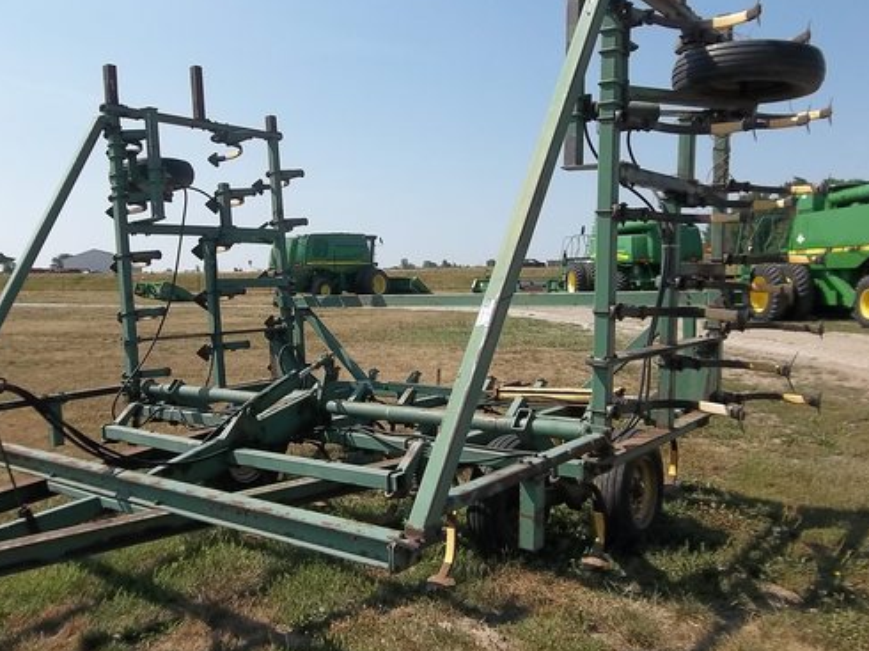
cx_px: 413
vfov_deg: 46.8
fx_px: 753
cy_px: 314
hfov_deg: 60.0
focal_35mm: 30
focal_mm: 4.9
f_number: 8.9
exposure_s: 1/200
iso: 80
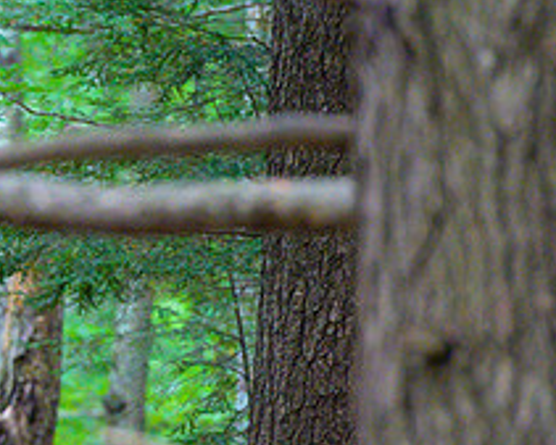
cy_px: 437
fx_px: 8495
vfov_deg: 3.0
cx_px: -137
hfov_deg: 3.7
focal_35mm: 516
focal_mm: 200
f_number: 4
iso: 8000
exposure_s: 1/250
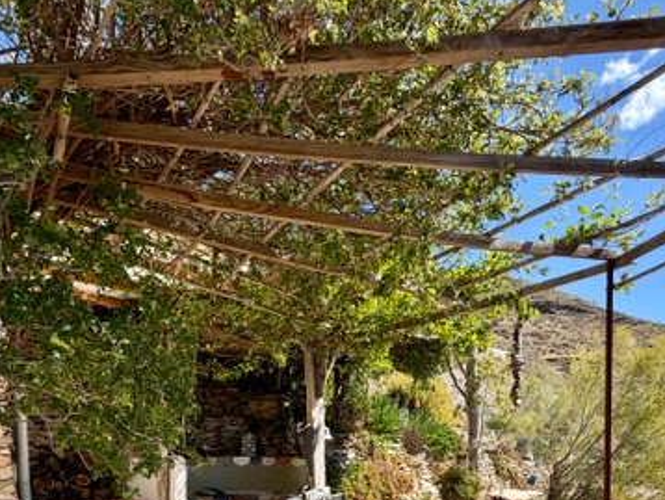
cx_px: 340
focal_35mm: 25
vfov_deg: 49.7
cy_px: 437
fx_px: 481
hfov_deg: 69.3
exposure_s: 1/770
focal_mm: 2.22
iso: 32
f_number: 2.2
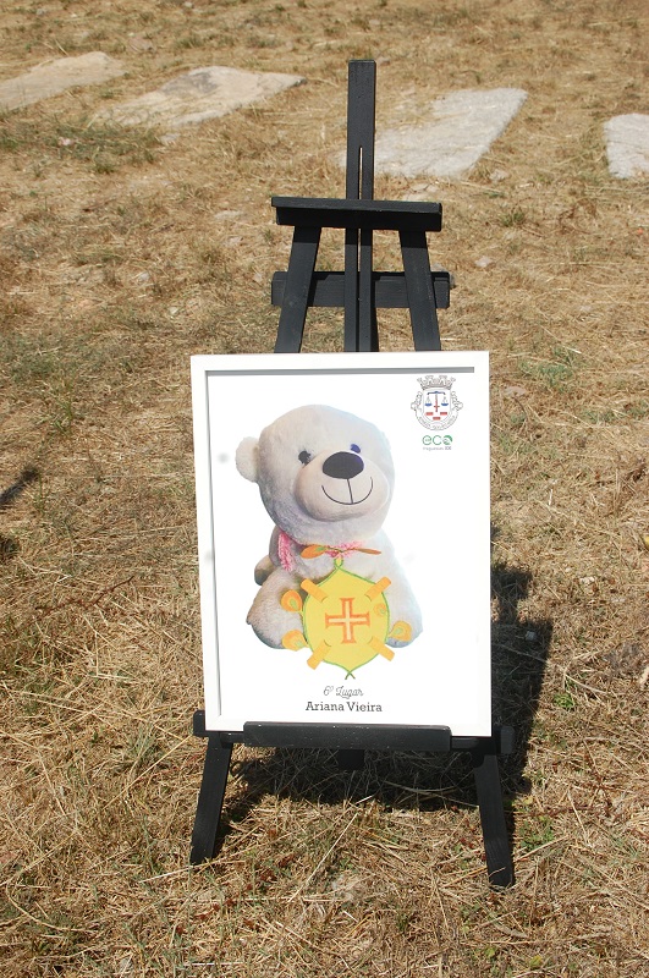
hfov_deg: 28.0
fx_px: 1302
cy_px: 489
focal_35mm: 48
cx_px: 324
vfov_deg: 41.2
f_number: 11
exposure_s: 1/500
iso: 200
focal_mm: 32
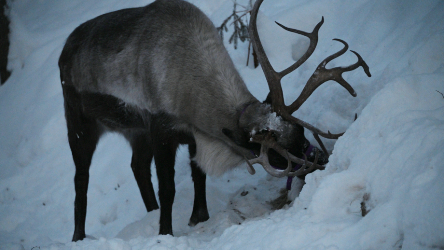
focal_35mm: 210
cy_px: 131
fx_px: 2473
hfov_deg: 10.3
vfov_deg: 5.8
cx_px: 222
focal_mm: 200
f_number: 5.6
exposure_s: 1/320
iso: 2500
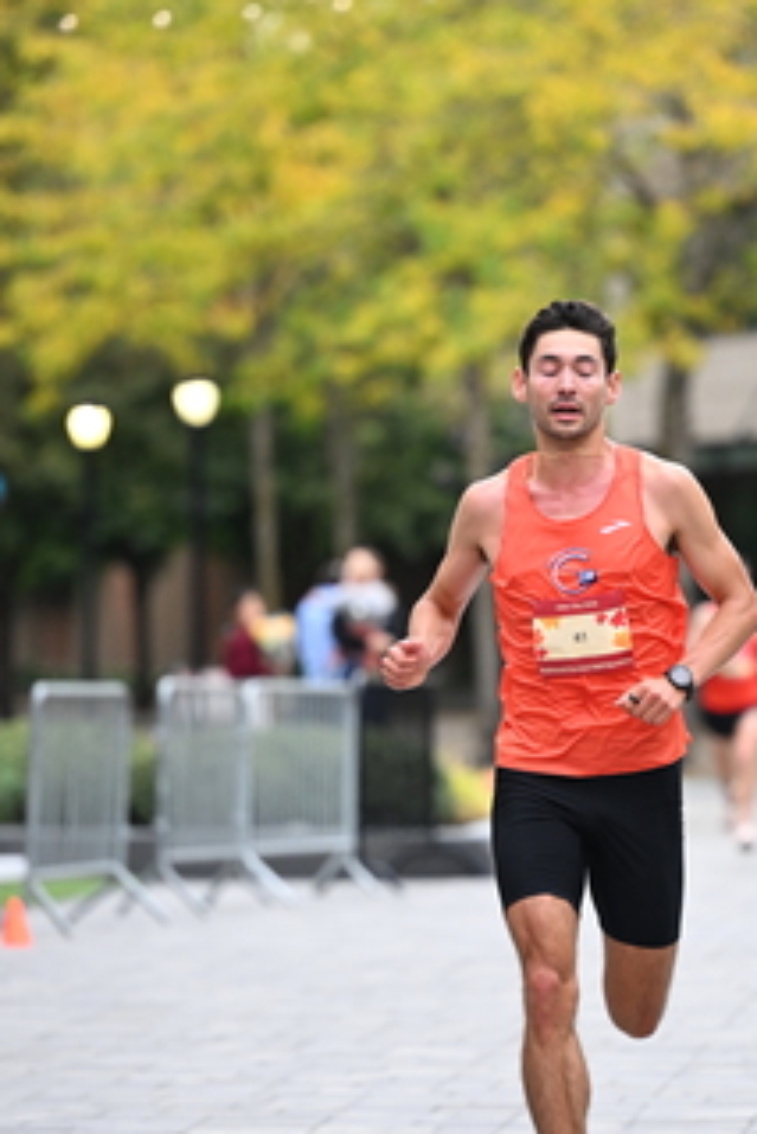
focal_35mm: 267
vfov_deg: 7.7
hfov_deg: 5.1
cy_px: 569
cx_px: 613
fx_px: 8412
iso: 1600
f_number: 2.8
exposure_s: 1/800
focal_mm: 155
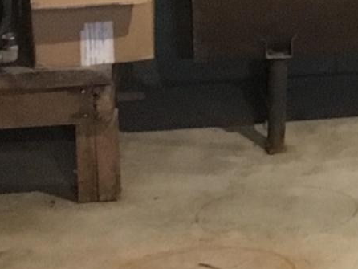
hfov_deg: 9.3
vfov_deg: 7.5
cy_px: -141
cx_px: 790
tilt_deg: -8.5
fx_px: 2018
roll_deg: -0.7
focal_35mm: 195
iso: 250
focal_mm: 4.15
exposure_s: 1/15
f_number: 2.2
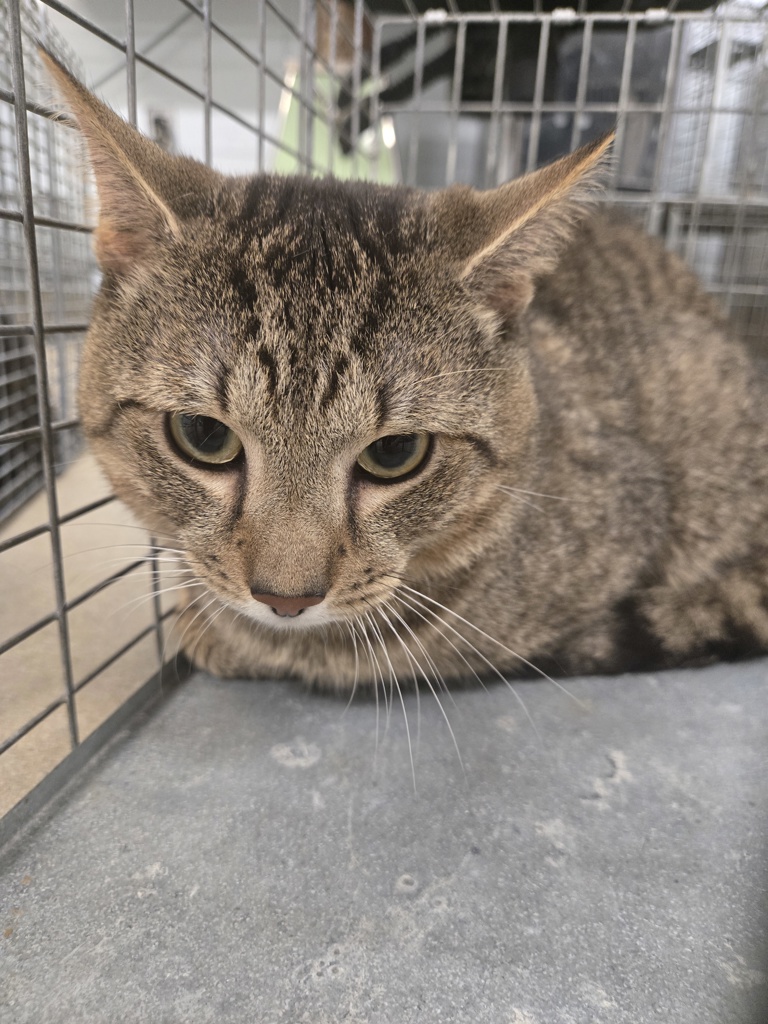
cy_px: 512
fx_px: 680
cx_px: 384
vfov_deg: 73.9
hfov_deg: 58.9
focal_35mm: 23
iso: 800
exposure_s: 1/60
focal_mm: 5.4
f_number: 1.8
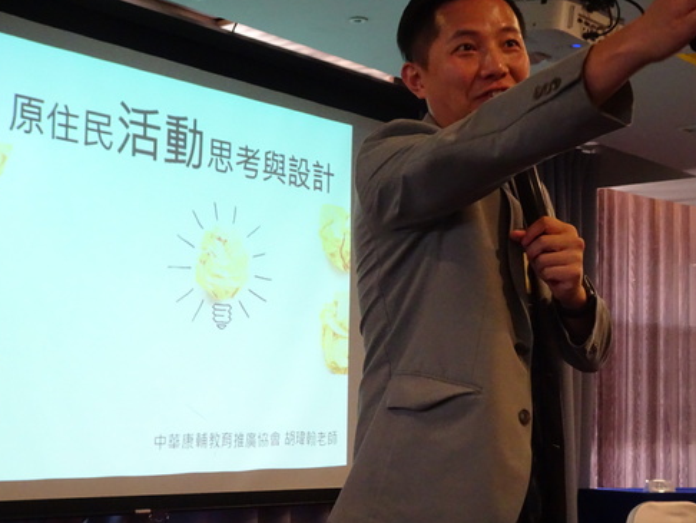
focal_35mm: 59
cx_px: 342
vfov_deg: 24.8
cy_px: 274
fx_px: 1187
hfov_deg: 32.7
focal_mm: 7.05
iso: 800
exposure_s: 1/40
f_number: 4
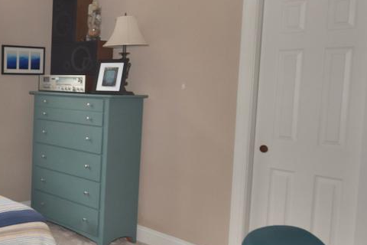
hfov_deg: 39.8
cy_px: 111
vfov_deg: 33.4
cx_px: -33
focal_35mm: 40
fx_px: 408
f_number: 5.6
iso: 400
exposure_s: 1/60
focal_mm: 10
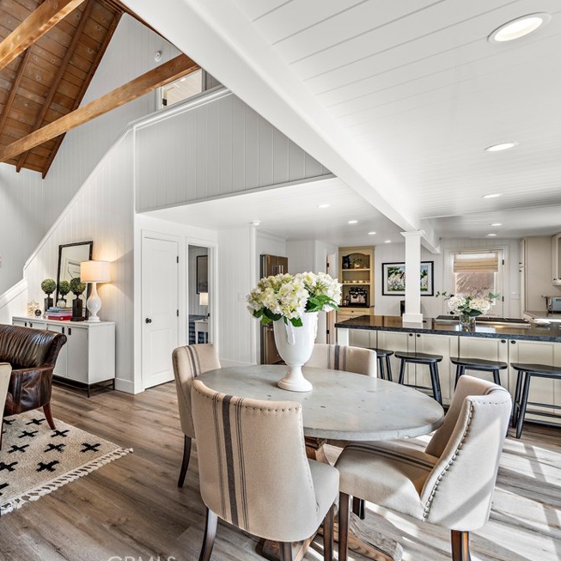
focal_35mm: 20
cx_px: 134
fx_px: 367
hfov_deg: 69.4
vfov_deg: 74.8
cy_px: 283
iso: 125
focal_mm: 15
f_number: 7.1
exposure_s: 1/25
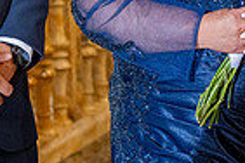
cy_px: -88
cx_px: -57
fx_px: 1953
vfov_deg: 4.8
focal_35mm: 287
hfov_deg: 7.1
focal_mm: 70
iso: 2000
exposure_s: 1/200
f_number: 4.5
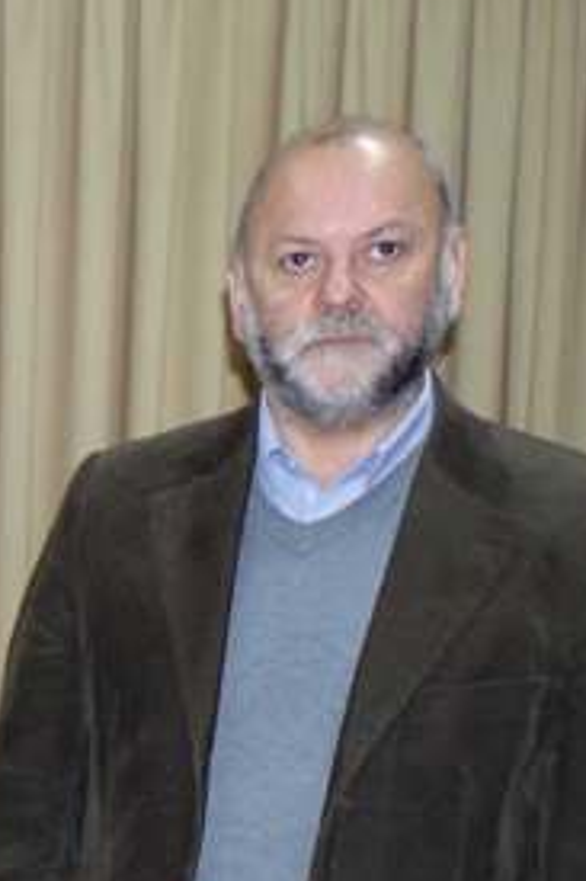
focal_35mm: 75
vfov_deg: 26.2
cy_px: 770
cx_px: -544
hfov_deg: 15.1
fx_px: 1833
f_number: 3.1
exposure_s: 1/30
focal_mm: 4
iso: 200
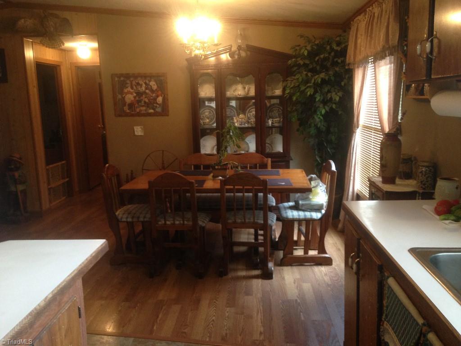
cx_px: 230
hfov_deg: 55.4
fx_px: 439
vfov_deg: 42.9
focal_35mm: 33
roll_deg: +1.5
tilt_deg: -10.2
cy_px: 173
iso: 160
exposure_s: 1/20
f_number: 2.4
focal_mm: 4.12
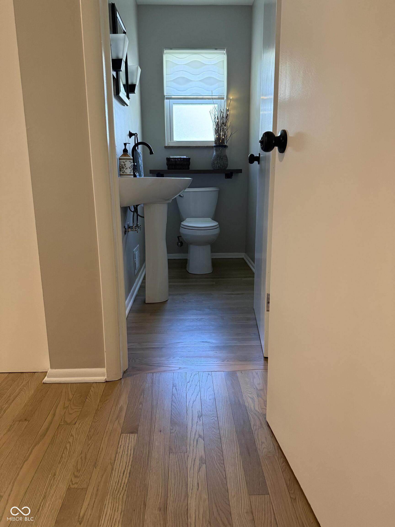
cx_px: 198
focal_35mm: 24
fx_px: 365
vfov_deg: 71.6
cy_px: 264
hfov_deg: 56.8
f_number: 1.78
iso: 320
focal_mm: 6.76
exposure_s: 1/60
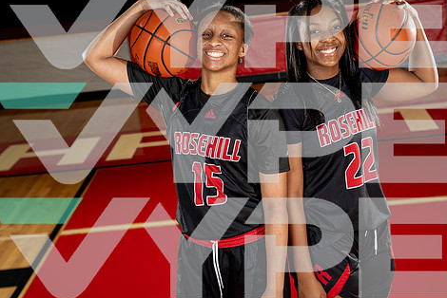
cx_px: 229
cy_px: 133
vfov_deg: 18.4
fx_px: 919
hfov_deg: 27.3
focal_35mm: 74
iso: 400
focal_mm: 60
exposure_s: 1/250
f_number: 4.5
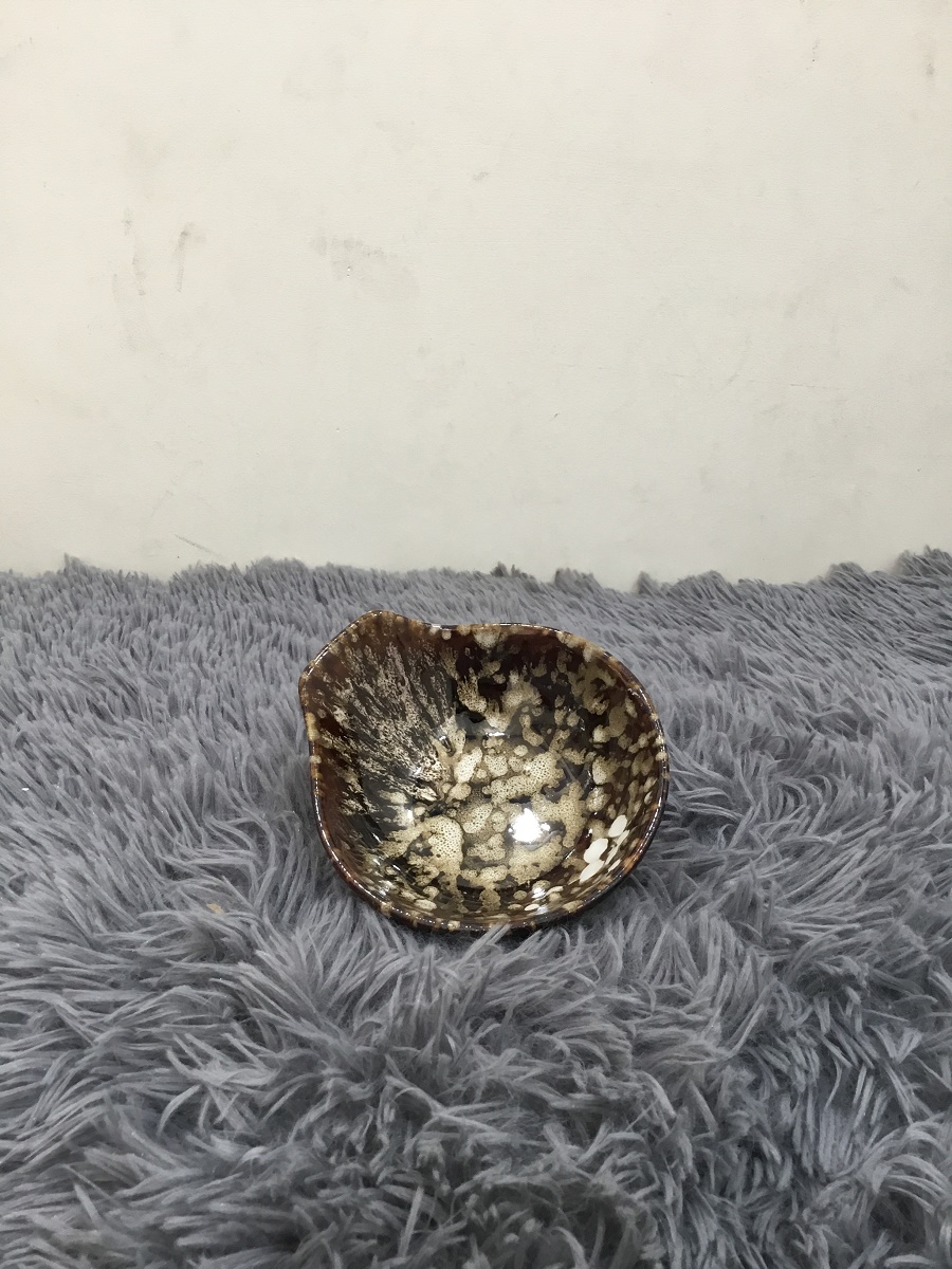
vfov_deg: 58.4
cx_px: 476
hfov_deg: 45.4
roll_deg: +1.0
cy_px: 634
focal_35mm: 31
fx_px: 1137
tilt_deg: -20.2
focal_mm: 3.3
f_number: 2.4
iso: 80
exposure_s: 1/33
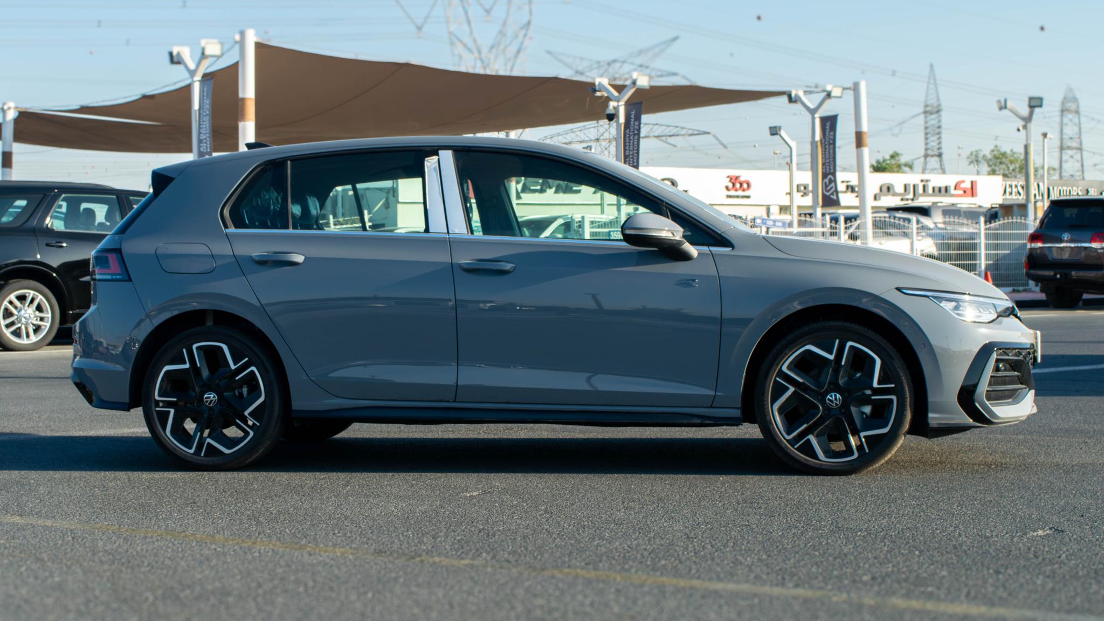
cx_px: 458
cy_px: 322
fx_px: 1763
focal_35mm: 60
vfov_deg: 20.0
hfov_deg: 34.7
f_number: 10
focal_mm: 30
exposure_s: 1/320
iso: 400
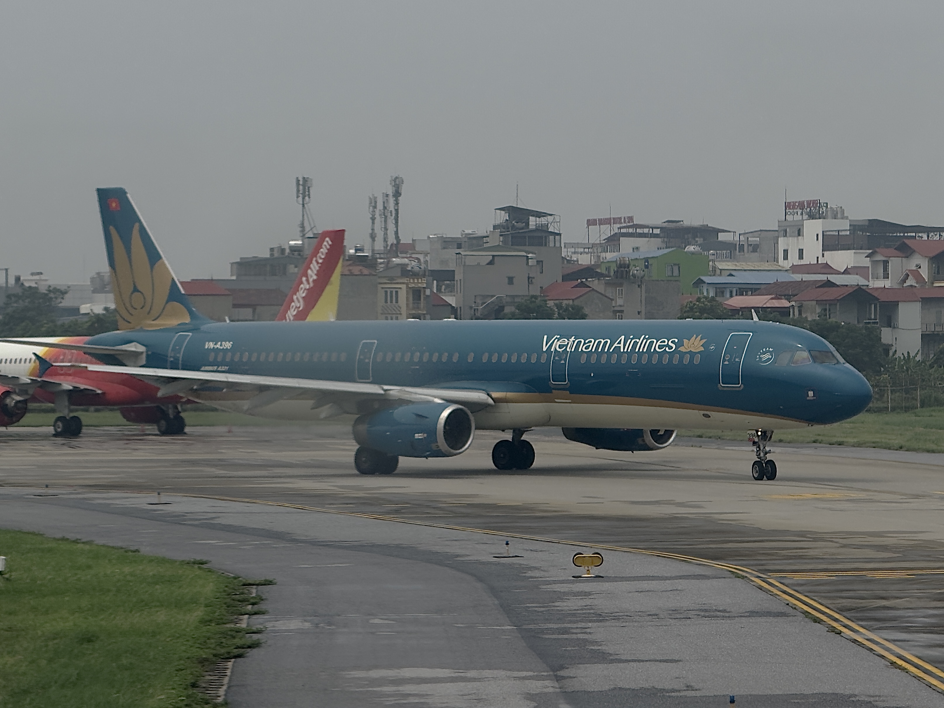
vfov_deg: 12.3
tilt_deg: +1.2
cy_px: 354
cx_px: 472
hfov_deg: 16.4
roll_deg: +0.0
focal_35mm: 120
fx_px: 3273
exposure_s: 1/2933
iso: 50
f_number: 2.8
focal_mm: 15.66
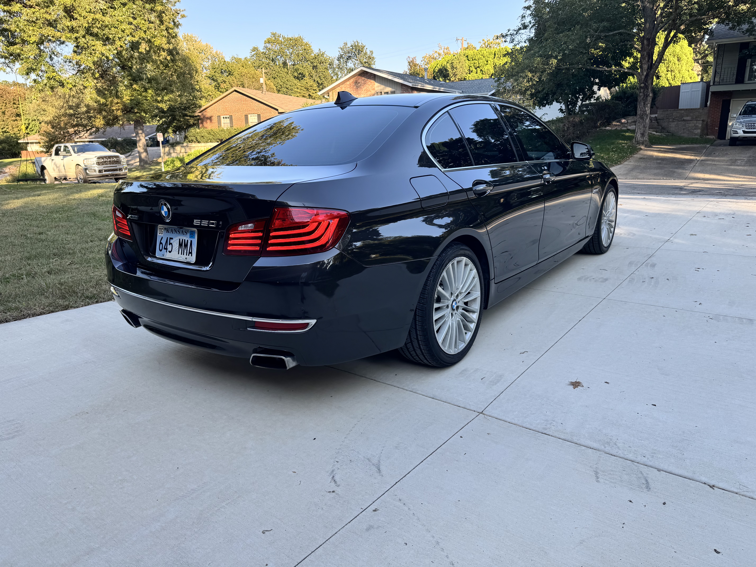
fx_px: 524
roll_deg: +1.9
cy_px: 284
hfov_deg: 71.6
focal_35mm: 24
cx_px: 378
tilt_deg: -13.8
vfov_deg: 56.8
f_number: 1.78
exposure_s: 1/535
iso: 80
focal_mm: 6.76
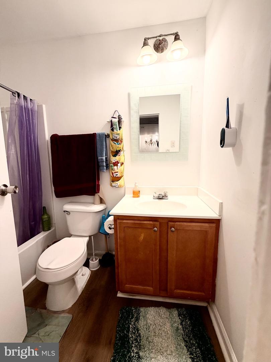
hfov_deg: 85.7
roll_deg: +0.8
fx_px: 146
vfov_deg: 102.1
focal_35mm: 14
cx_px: 136
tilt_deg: -7.5
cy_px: 181
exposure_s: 1/120
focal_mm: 2.22
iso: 100
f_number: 2.2
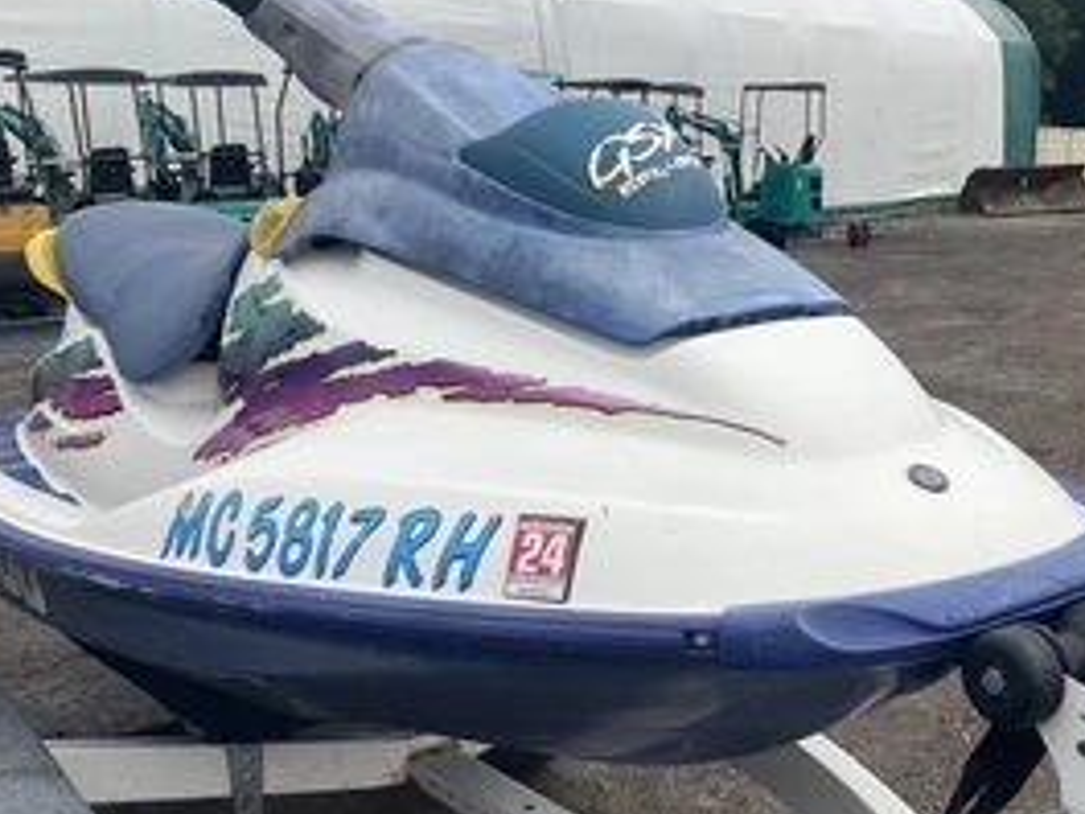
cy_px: 493
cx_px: 579
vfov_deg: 32.8
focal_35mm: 44
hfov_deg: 42.9
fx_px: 1379
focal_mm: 3
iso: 25
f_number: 1.8
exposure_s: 1/1035
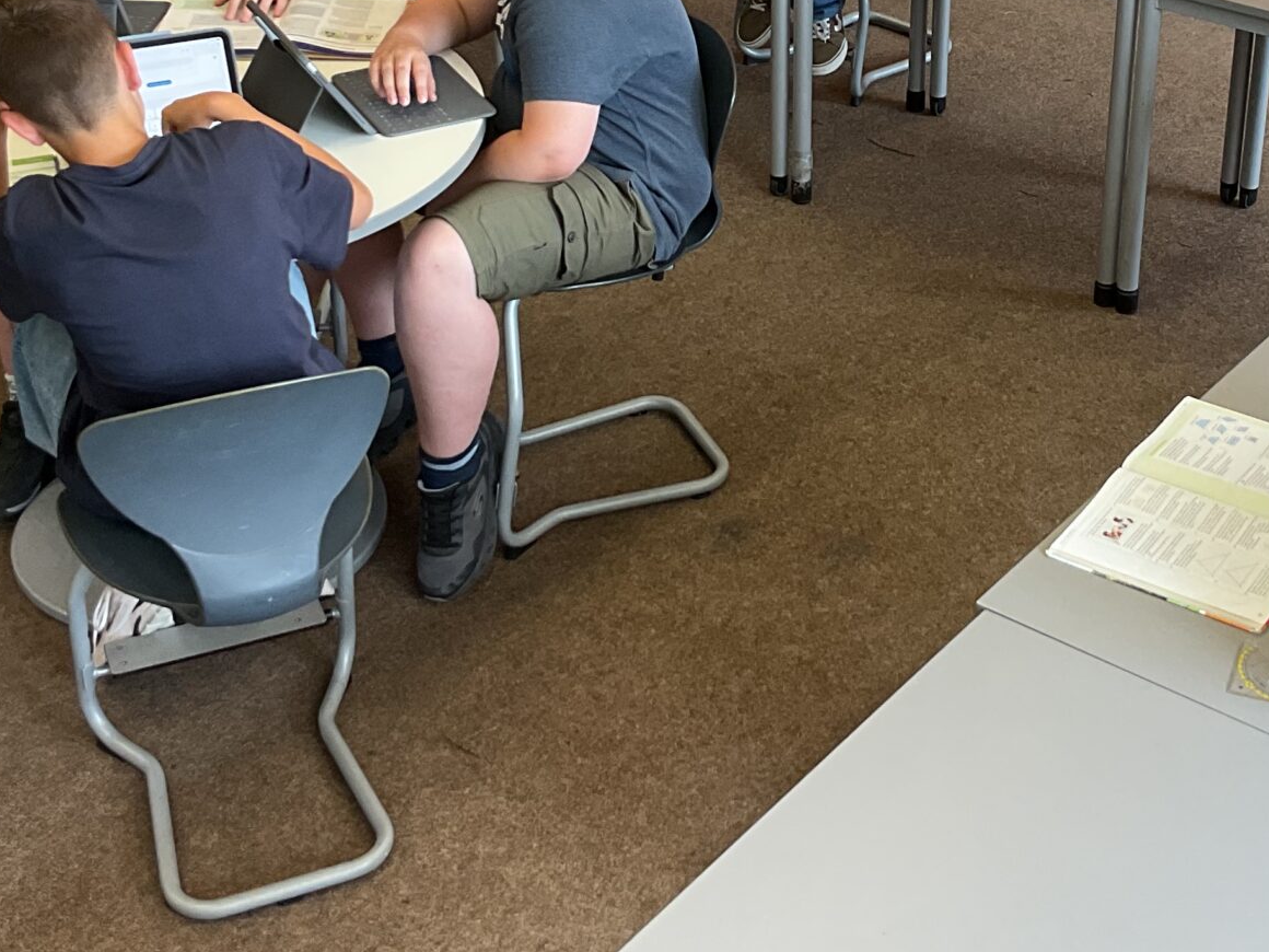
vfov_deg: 22.6
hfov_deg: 30.1
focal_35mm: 64
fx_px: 2346
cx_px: 825
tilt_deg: -26.0
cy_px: 165
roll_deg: -0.5
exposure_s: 1/100
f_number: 1.8
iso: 40
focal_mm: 3
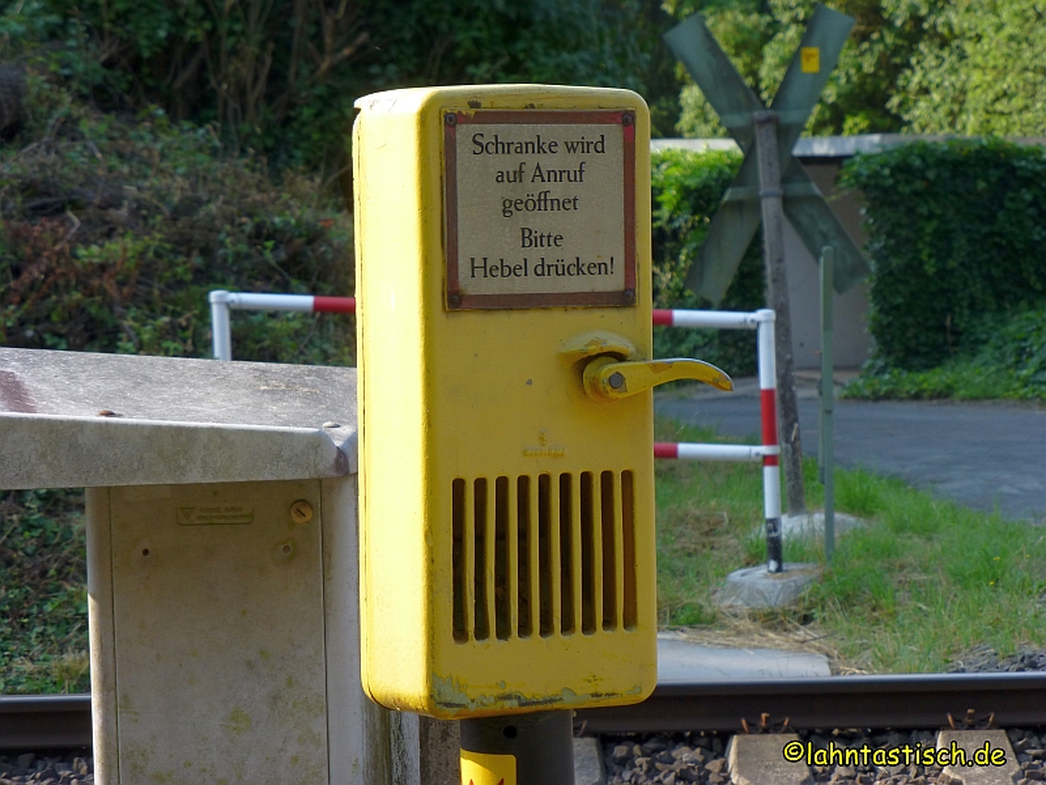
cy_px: 392
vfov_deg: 11.5
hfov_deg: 15.3
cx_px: 523
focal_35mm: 129
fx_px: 3898
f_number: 5.4
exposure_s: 1/125
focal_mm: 23.1
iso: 100
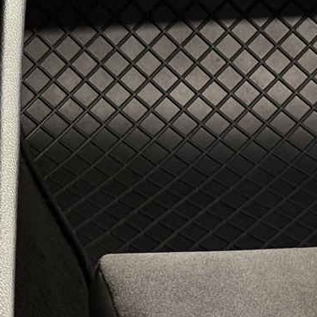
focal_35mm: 163
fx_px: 1689
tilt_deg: -32.7
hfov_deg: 10.3
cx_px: -193
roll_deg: +0.9
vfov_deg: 10.7
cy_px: 96
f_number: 1.78
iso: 500
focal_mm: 6.76
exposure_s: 1/28
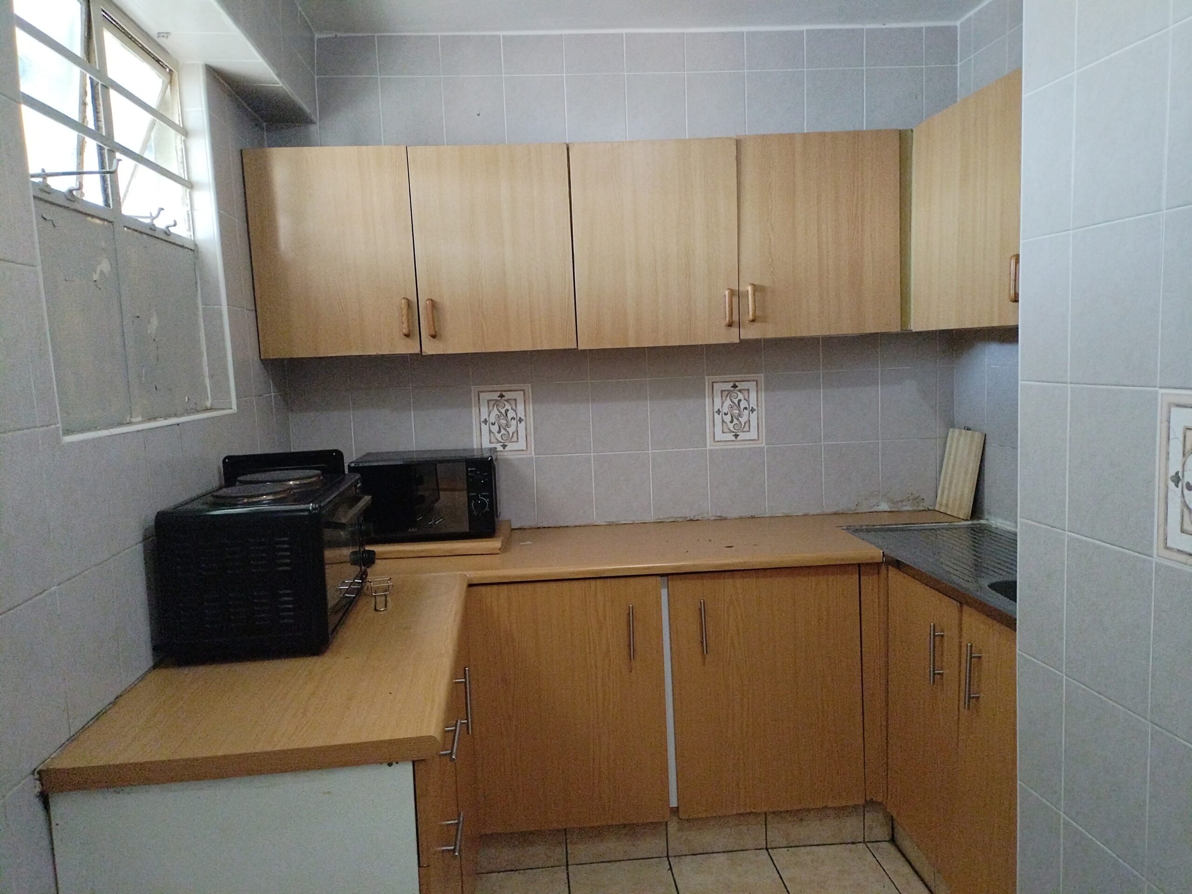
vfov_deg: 53.1
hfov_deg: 67.3
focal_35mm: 26
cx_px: 596
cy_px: 447
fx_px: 895
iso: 1047
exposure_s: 1/100
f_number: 1.8
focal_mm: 4.25
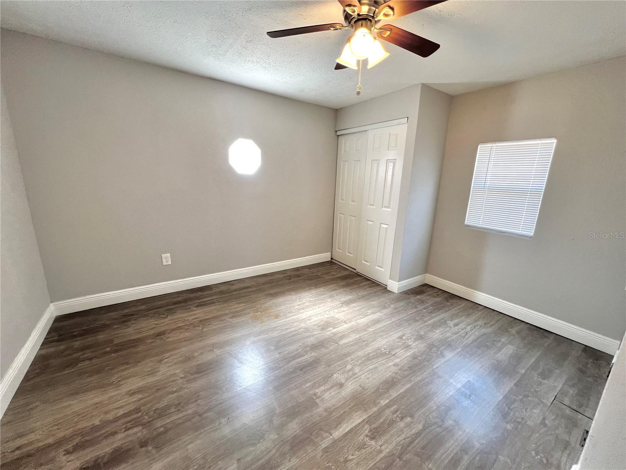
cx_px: 313
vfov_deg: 89.9
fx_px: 235
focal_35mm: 13
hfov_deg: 106.2
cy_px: 235
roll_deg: -1.5
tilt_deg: -13.0
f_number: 1.8
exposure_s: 1/60
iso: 160
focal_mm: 1.57
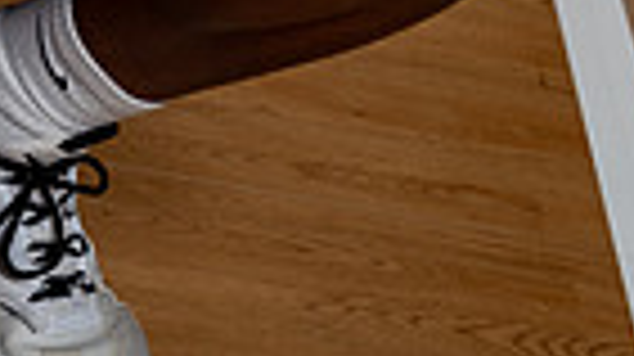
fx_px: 3930
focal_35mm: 234
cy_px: -631
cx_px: 72
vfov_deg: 5.0
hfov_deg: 9.2
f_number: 8
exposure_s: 1/250
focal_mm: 70
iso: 100
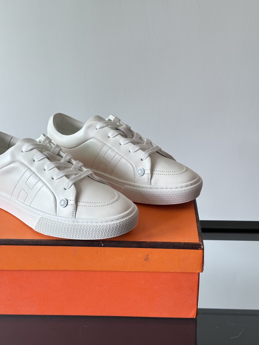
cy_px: 172
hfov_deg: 30.3
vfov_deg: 39.7
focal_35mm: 48
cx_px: 130
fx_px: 479
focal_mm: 6.86
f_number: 1.78
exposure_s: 1/252
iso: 64
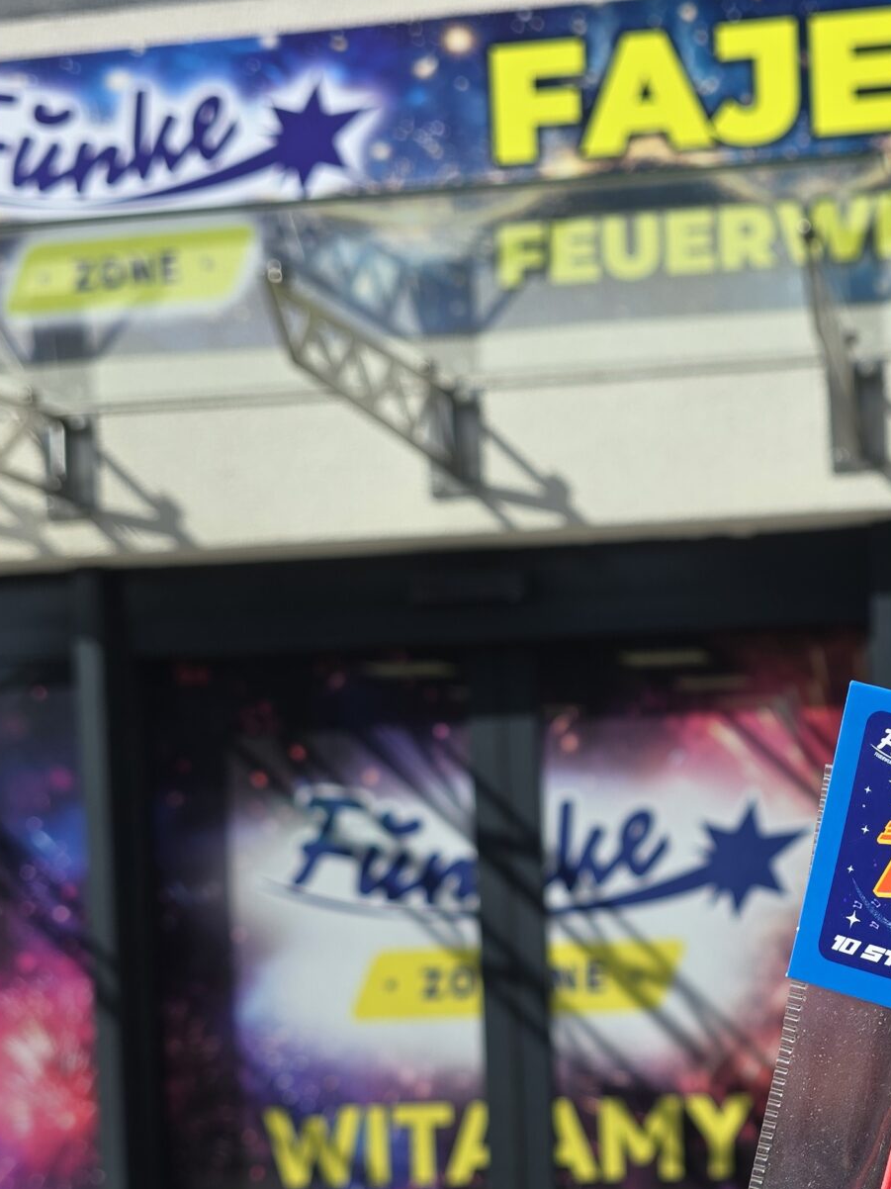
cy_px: 902
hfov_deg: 28.4
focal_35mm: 49
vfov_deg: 37.9
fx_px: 1682
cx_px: 825
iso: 12
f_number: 1.7
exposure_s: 1/843
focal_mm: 6.3
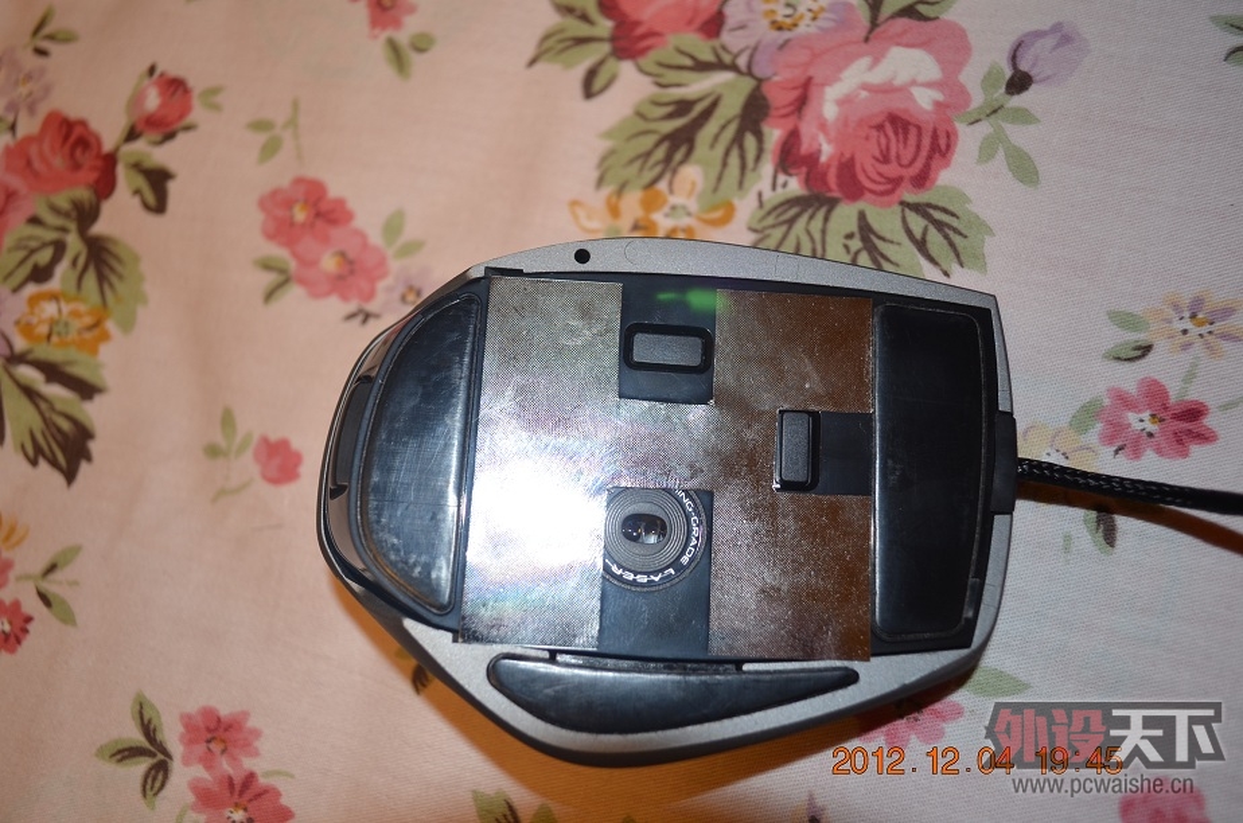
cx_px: 622
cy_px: 412
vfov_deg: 36.7
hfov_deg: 53.2
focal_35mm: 36
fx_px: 1240
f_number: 4
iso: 280
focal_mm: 24
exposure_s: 1/60
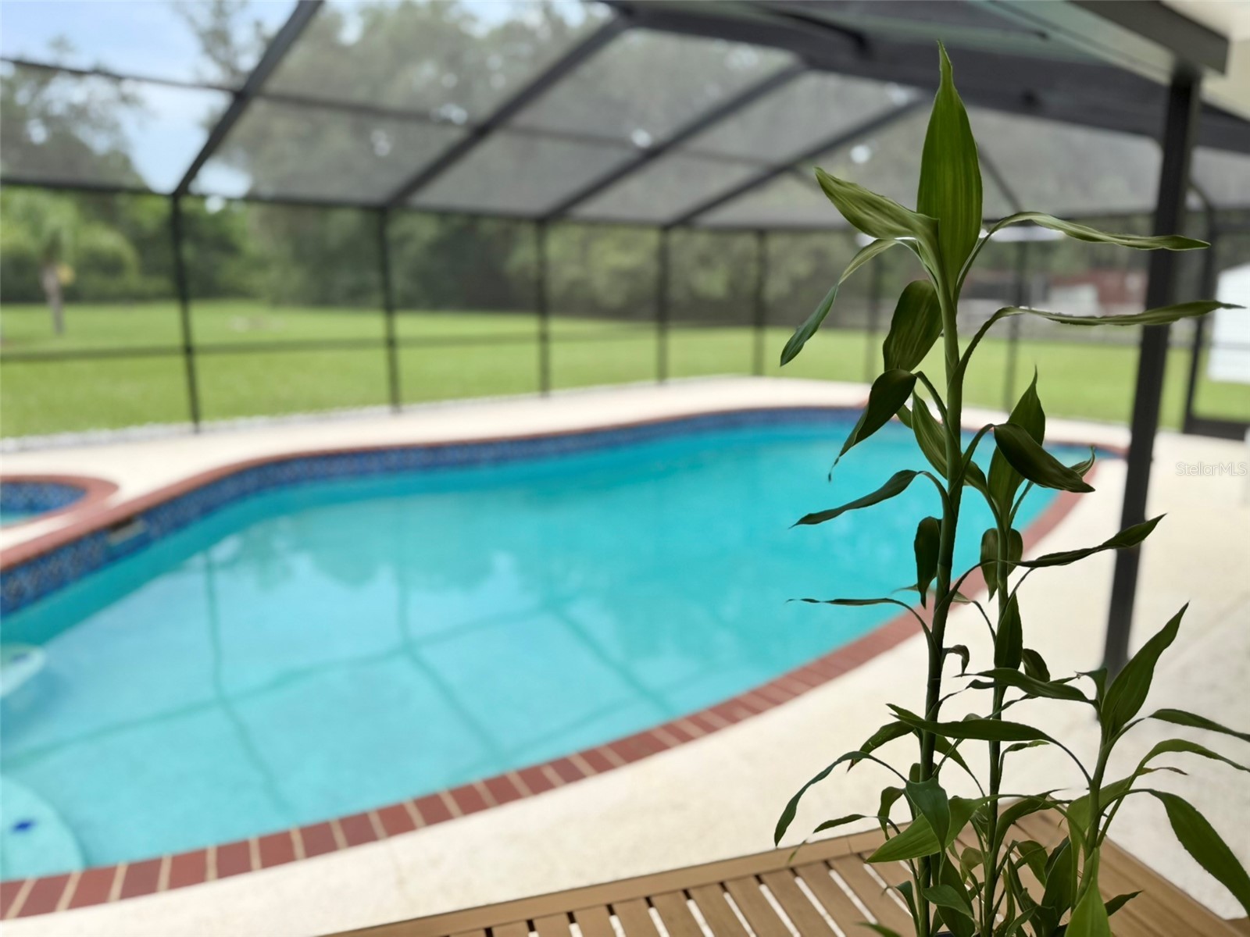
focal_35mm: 24
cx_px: 625
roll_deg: -0.8
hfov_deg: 71.6
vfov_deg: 56.8
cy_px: 468
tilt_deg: -11.9
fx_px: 867
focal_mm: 6.76
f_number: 1.78
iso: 100
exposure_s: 1/1156
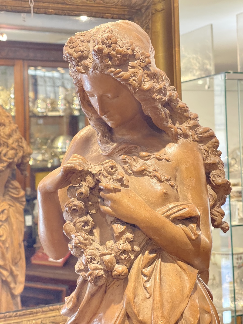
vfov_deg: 30.3
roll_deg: +1.8
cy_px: 162
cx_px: 122
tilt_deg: -0.9
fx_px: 599
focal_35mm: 64
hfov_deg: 22.9
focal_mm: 7.5
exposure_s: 1/50
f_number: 2.2
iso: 200
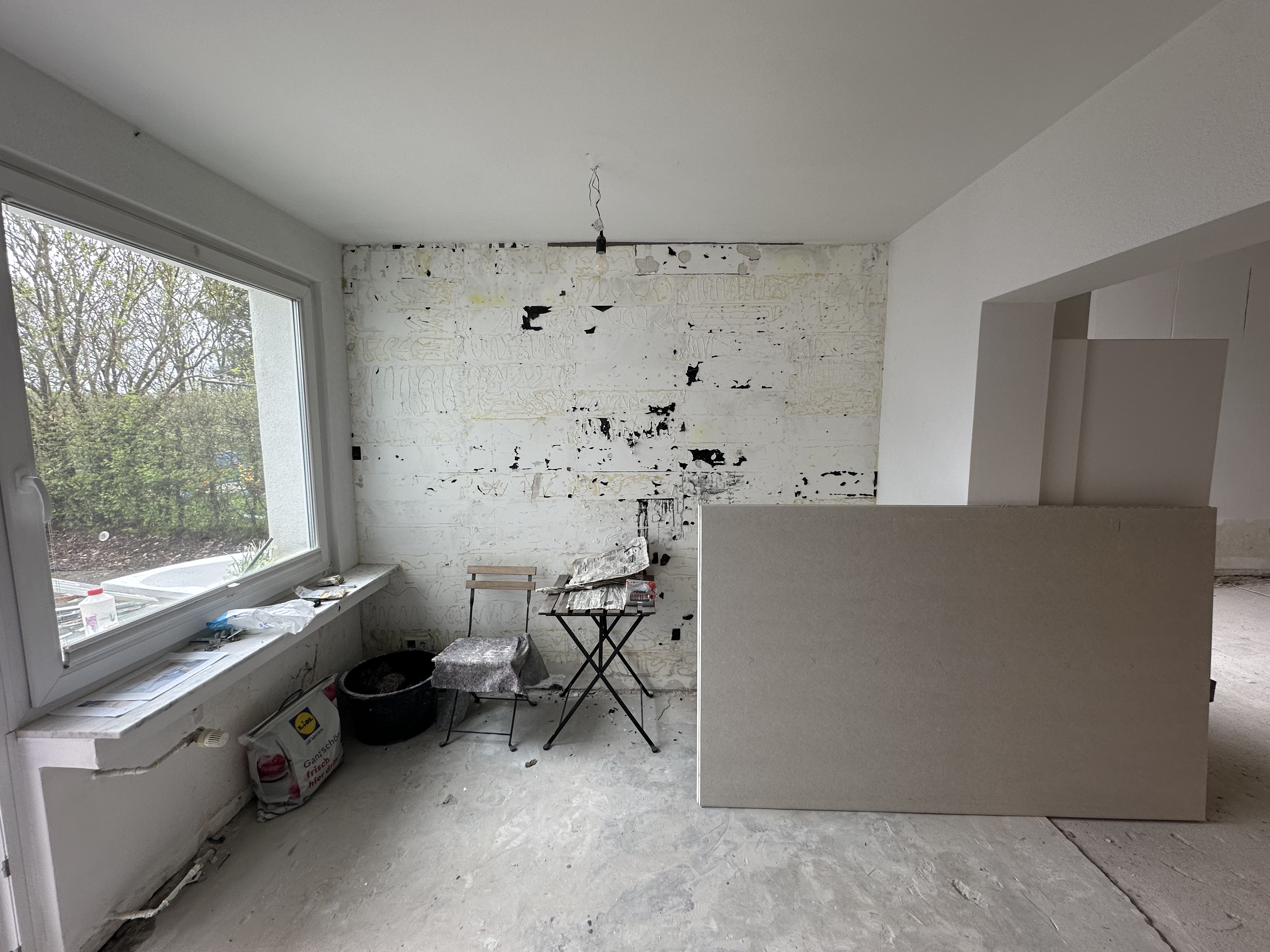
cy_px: 476
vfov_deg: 85.7
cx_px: 635
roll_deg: +0.6
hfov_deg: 102.1
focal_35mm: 14
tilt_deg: -6.4
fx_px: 514
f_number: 2.2
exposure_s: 1/99
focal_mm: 2.22
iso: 64
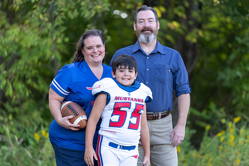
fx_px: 1093
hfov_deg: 13.0
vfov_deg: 8.7
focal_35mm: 158
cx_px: 124
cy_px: 83
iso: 250
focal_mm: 158
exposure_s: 1/320
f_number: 2.8
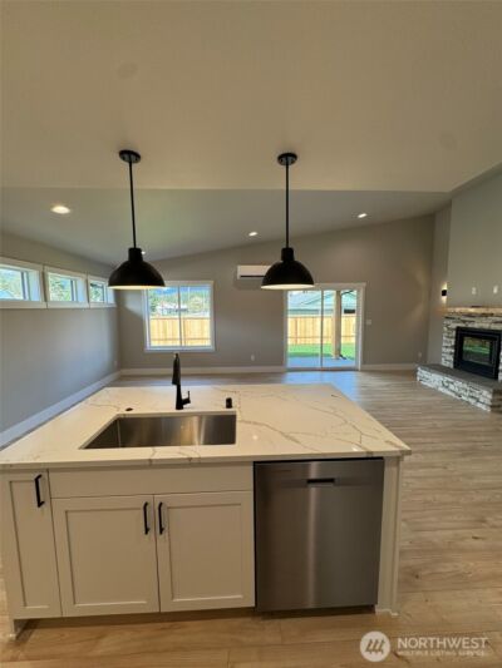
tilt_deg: -5.8
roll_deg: +1.4
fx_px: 271
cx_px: 251
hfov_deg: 85.7
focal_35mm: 14
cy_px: 334
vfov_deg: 102.1
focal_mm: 2.22
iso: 50
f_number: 2.2
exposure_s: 1/120
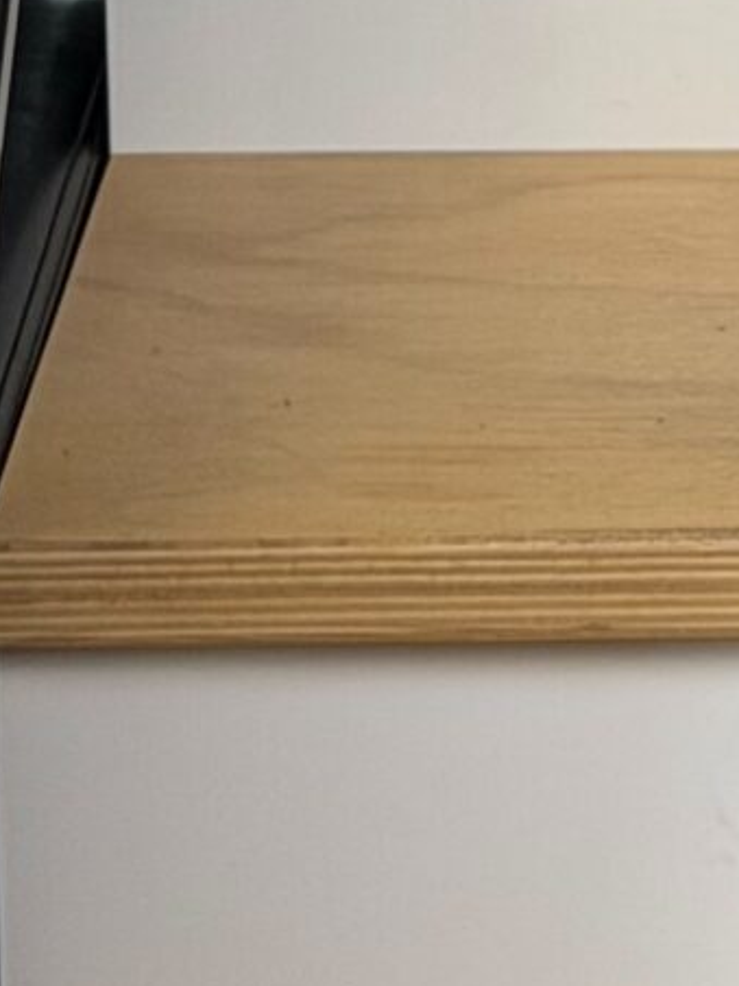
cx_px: 1596
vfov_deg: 7.1
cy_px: -833
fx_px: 7742
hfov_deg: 5.3
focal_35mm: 272
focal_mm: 6.76
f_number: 1.78
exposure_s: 1/100
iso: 64
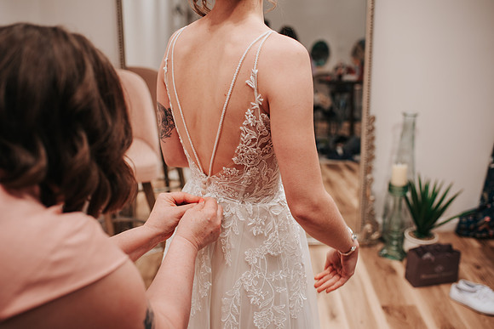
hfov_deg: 54.4
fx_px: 480
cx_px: 247
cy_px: 164
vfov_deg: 37.9
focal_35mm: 35
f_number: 2.8
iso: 250
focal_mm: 35
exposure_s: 1/125
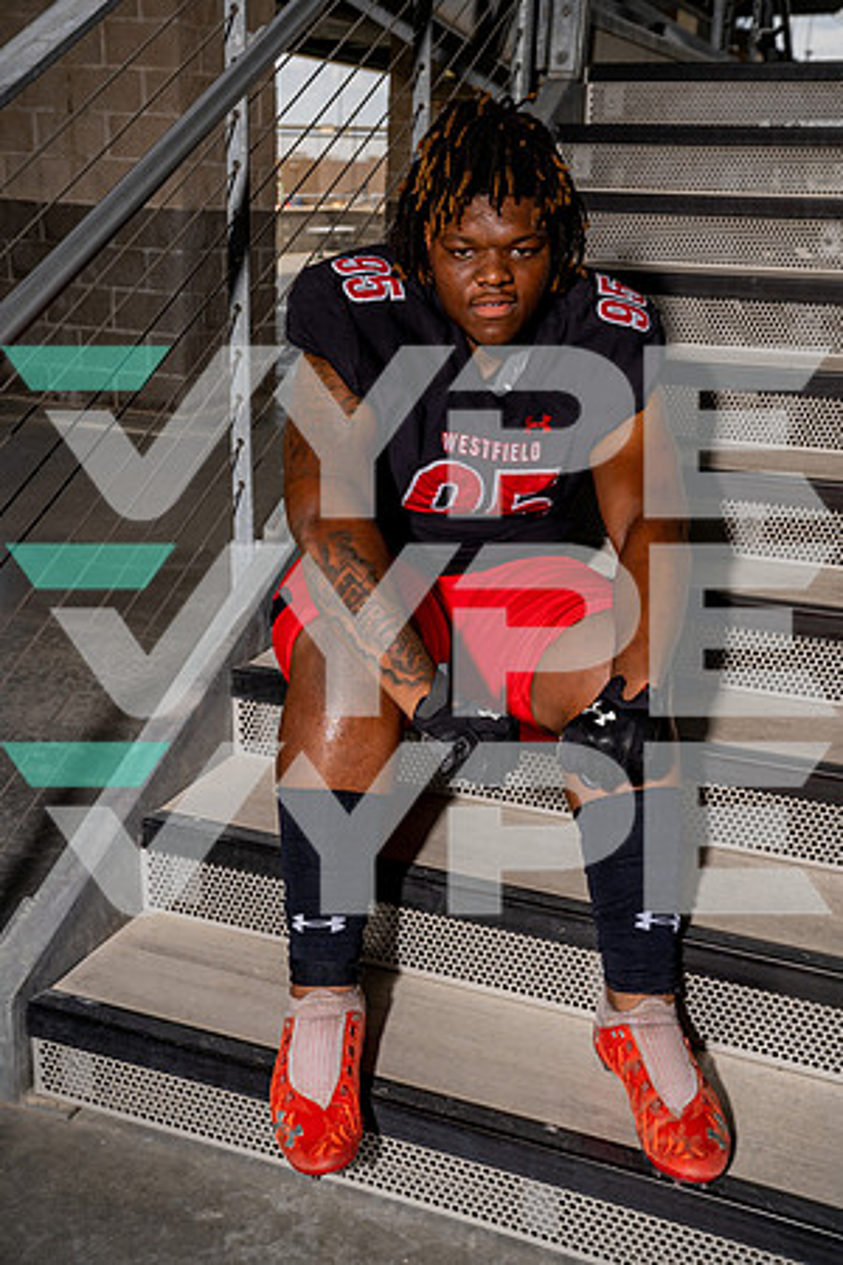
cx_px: 422
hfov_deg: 33.4
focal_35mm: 40
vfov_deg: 48.5
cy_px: 632
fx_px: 1405
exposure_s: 1/250
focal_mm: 40
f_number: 8
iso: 100
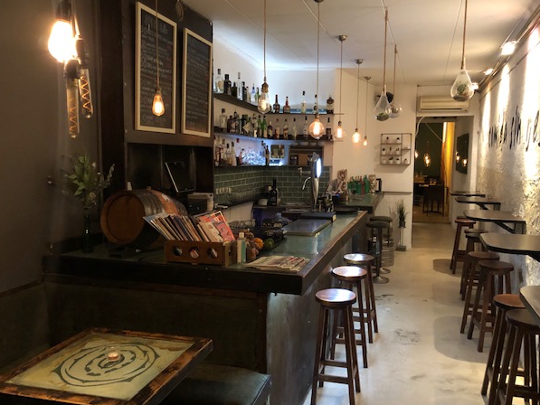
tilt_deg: -6.4
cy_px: 209
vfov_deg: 46.8
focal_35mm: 30
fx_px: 468
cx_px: 278
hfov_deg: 59.9
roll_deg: -0.1
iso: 100
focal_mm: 4
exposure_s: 1/4
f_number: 1.8
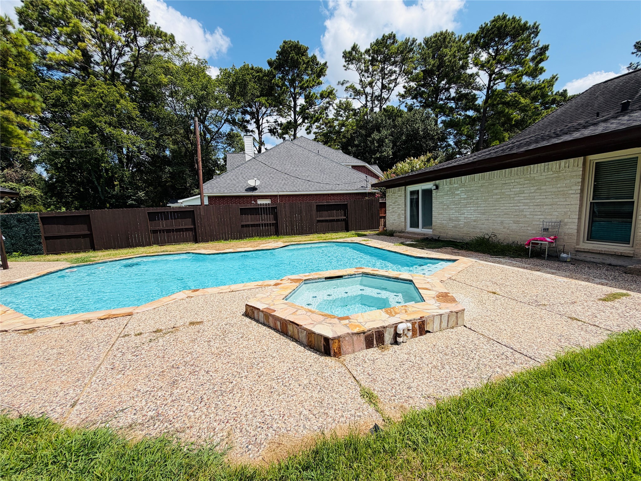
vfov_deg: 85.7
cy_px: 240
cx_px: 320
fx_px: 259
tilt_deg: -7.9
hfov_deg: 102.1
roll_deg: +3.5
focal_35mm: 14
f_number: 2.2
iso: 20
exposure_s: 1/1211
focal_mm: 2.22
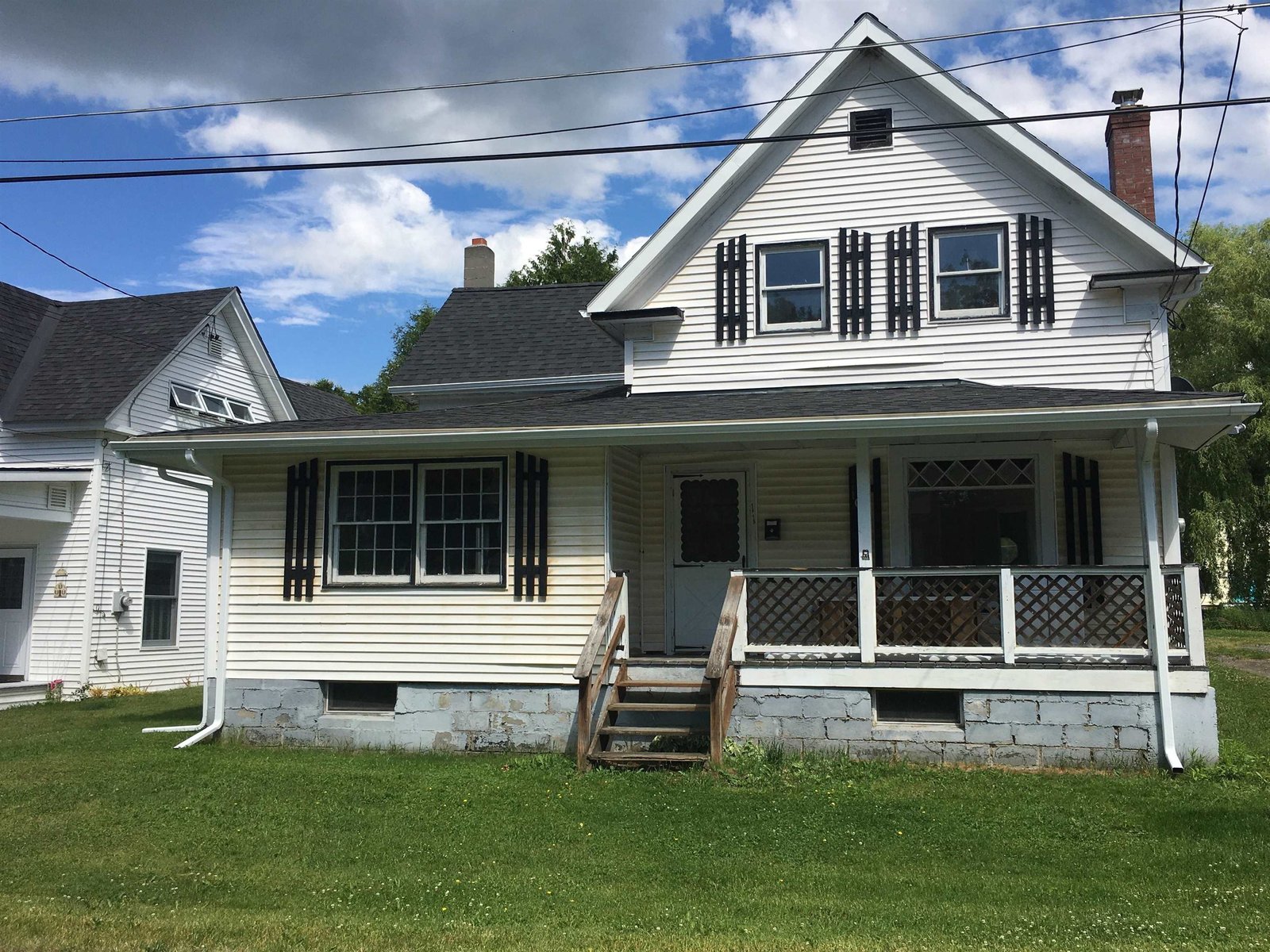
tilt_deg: +9.0
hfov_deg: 61.7
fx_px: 1064
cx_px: 635
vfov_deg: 48.2
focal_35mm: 29
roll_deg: +1.1
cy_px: 476
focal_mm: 4.15
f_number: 2.2
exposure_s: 1/2137
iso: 25
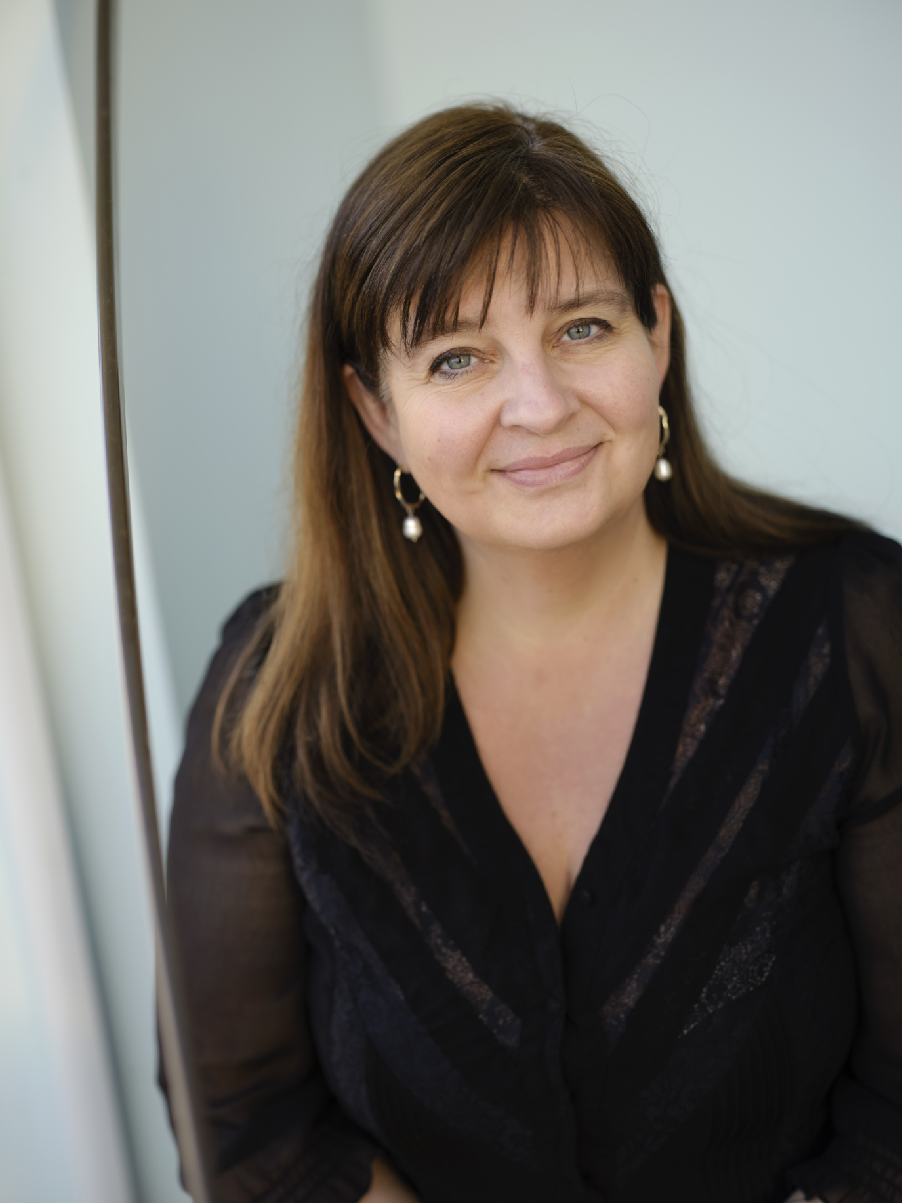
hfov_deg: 22.3
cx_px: 445
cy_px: 627
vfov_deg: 29.4
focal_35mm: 66
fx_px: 2293
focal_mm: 80
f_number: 2
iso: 400
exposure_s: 1/400
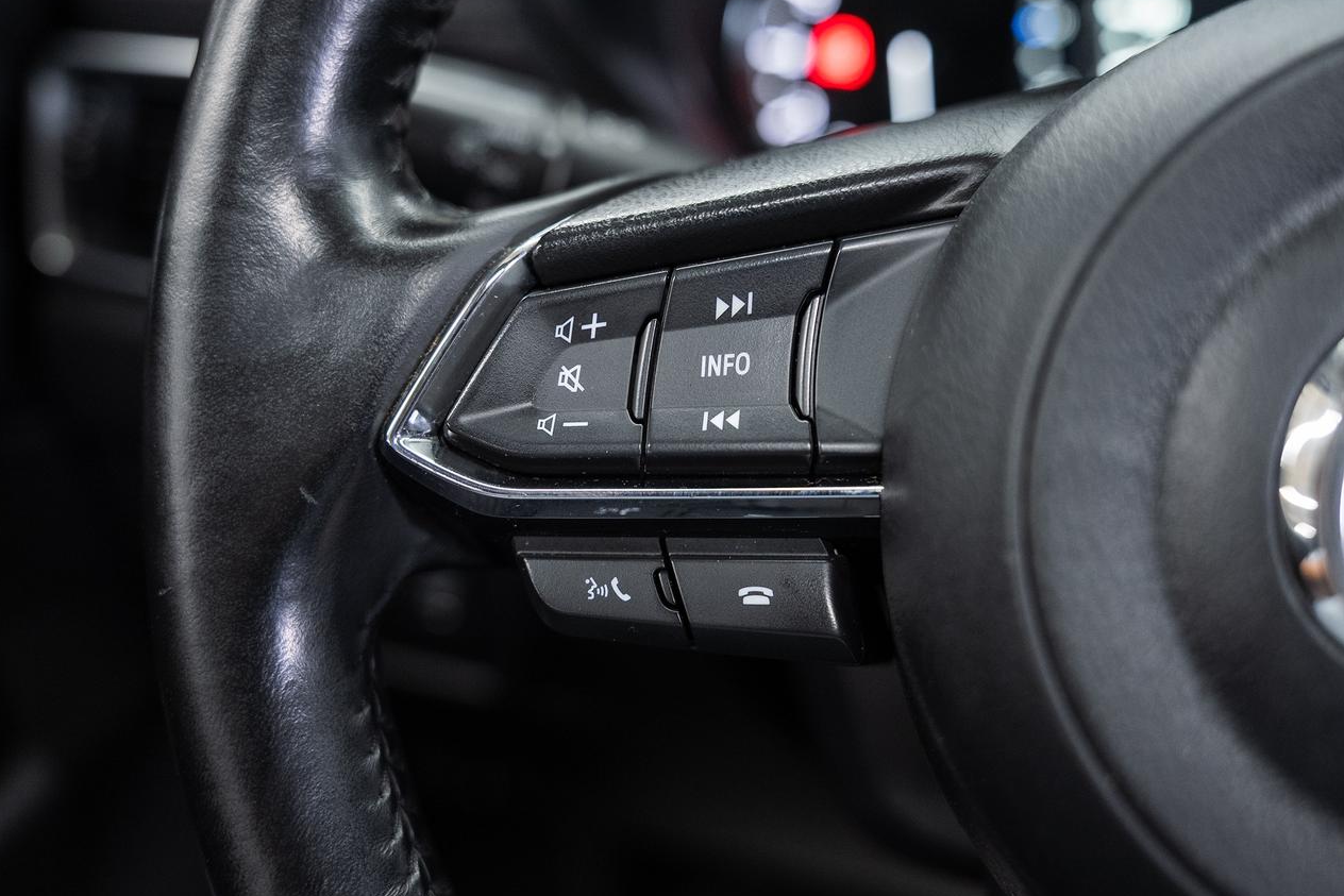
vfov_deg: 32.6
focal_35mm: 41
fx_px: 1531
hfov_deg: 47.4
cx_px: 673
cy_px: 416
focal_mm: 36
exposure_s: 1/50
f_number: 3.2
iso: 640
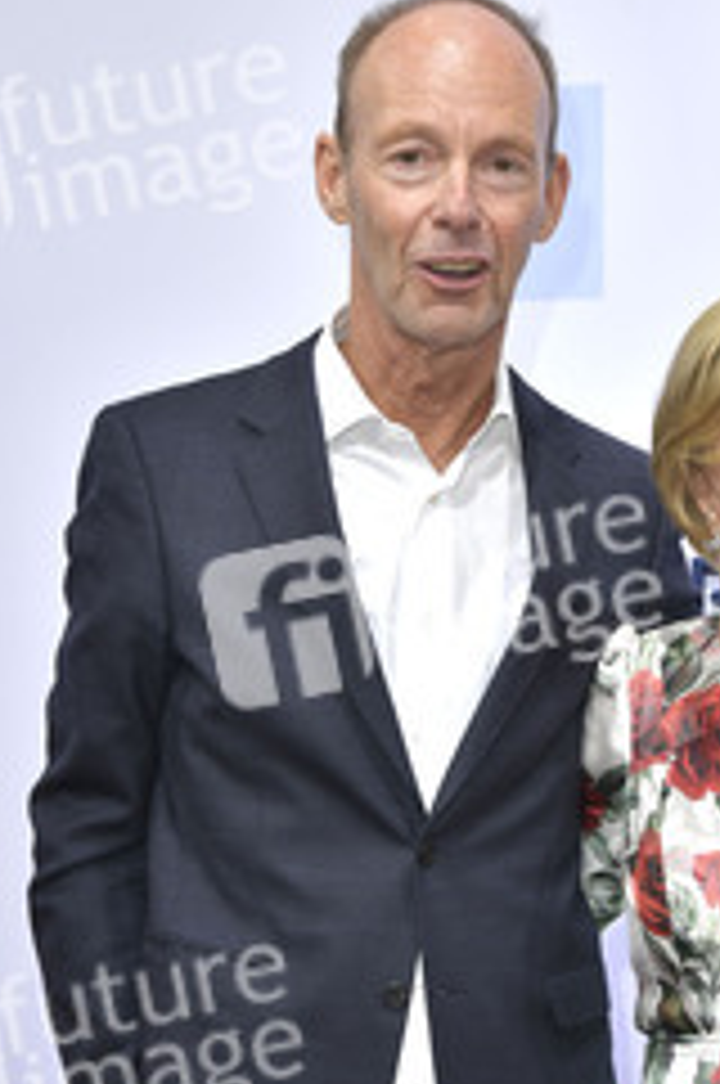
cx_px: 562
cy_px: 828
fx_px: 2196
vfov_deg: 27.3
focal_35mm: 73
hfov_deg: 18.5
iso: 320
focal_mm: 44
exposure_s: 1/160
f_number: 7.1
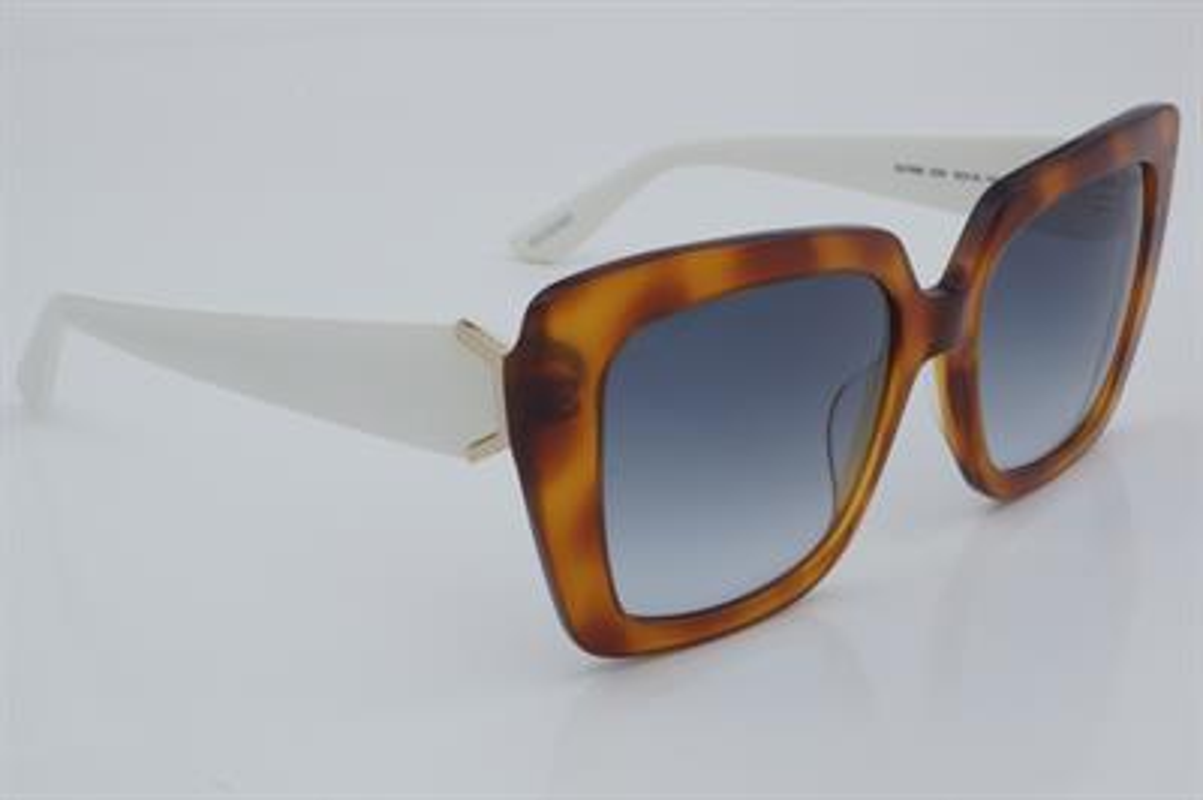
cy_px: 400
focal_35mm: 75
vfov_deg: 18.2
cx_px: 602
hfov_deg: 27.0
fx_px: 2504
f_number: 32
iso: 100
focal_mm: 50
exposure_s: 1/4
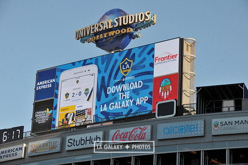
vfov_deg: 13.0
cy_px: 82
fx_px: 723
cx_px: 124
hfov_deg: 19.5
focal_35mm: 105
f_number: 9
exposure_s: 1/320
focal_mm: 105
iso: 200
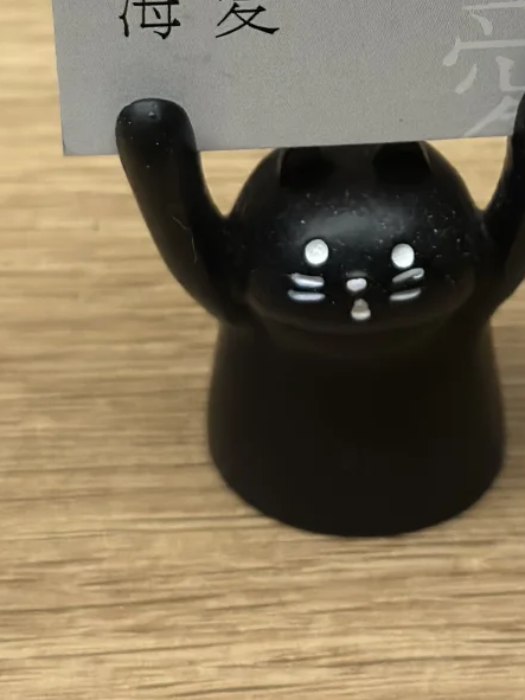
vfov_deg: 16.3
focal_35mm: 117
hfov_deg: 12.6
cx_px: 404
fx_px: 2367
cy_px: -92
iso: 500
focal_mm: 6.86
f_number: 1.78
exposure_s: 1/40
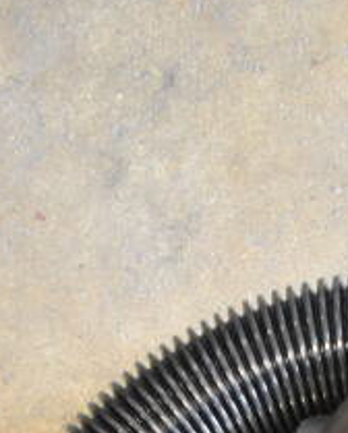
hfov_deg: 11.8
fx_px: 1657
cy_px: 901
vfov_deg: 12.8
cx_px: 412
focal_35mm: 129
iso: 1600
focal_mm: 21
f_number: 3.8
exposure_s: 1/40
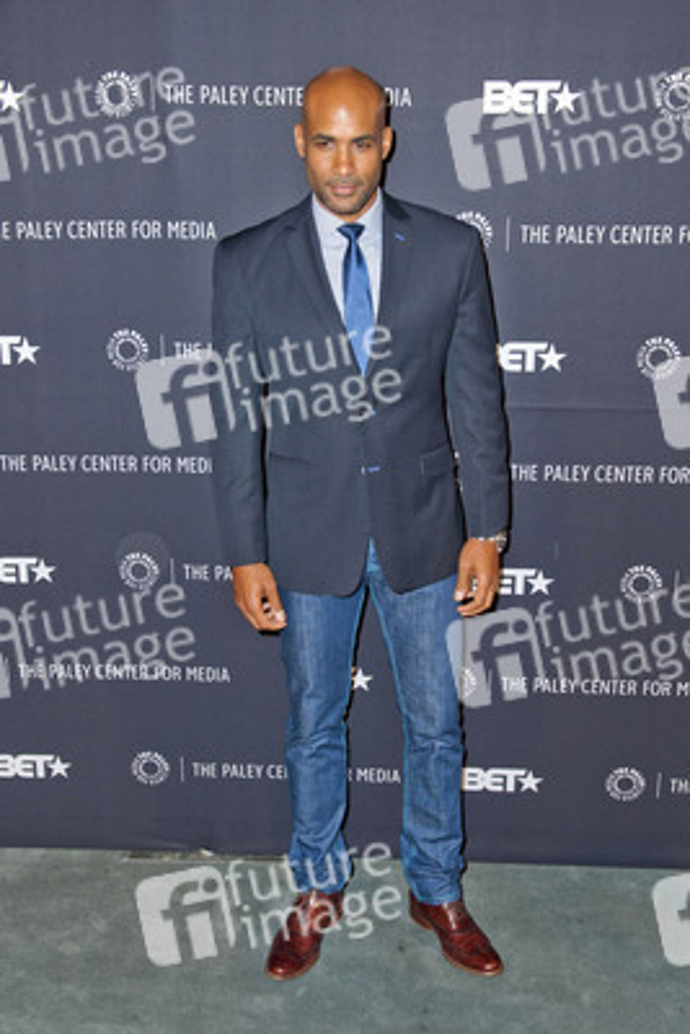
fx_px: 919
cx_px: 345
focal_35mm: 32
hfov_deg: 41.1
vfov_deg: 58.7
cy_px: 517
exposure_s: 1/320
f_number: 4.5
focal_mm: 32
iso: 500
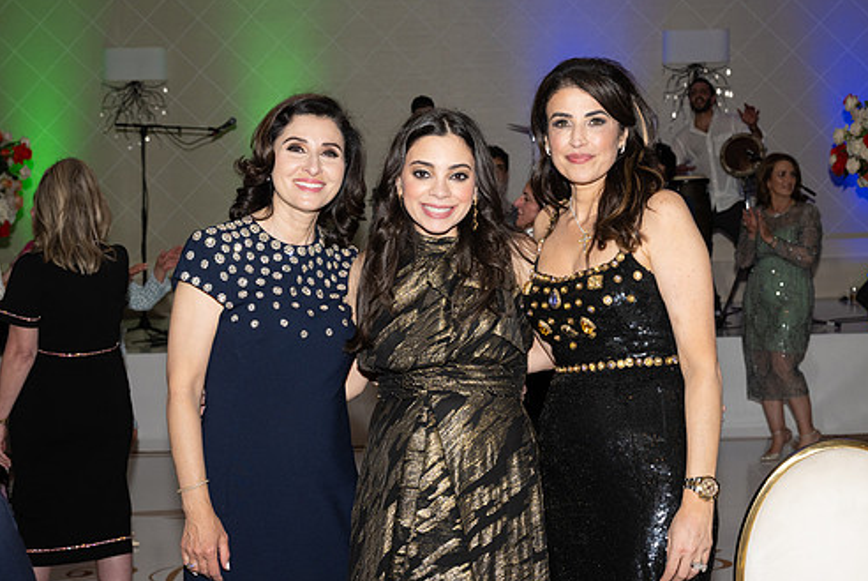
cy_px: 308
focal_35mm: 53
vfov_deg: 25.6
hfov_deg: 37.5
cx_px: 468
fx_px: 1279
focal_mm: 45
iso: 800
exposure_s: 1/100
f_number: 5.6
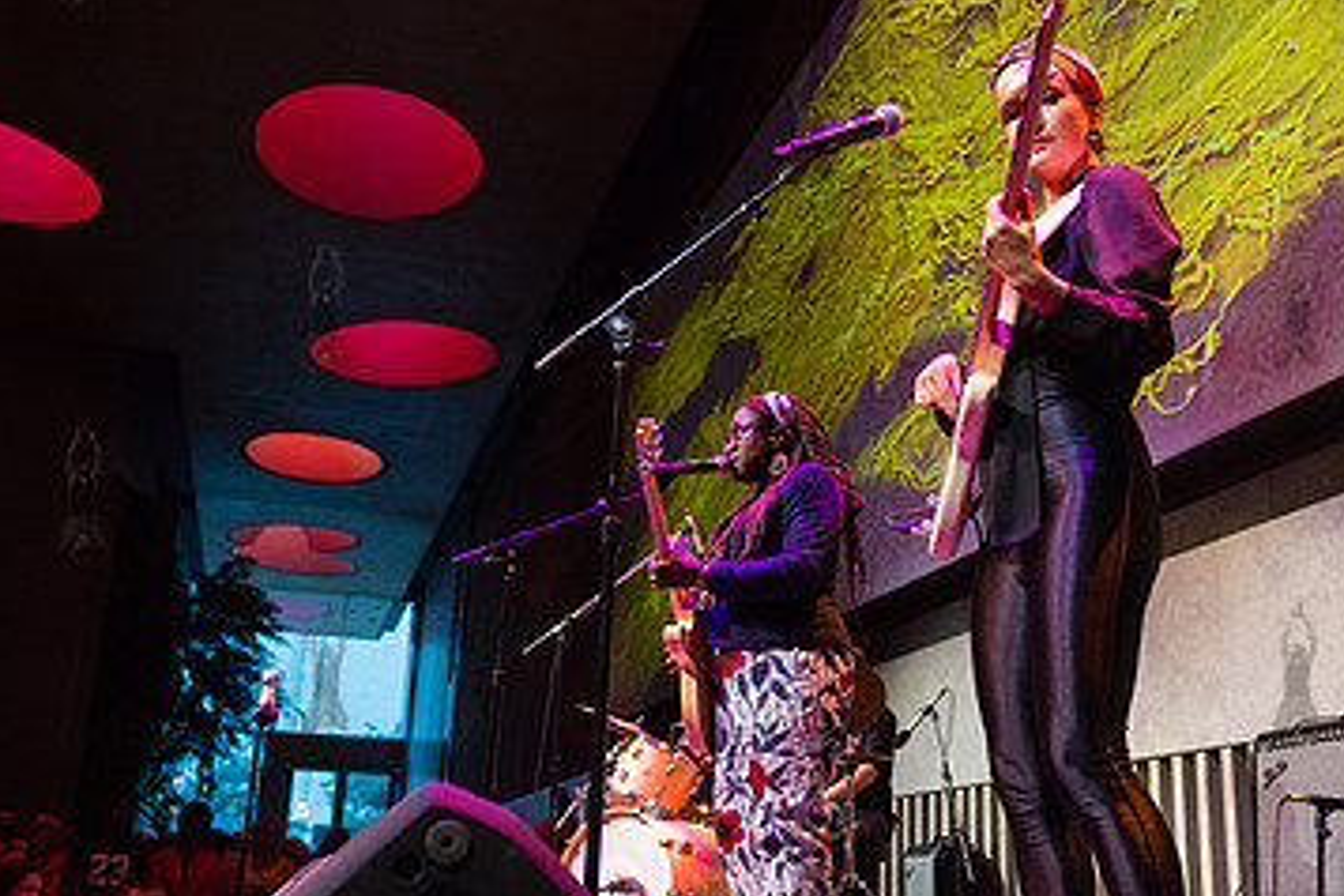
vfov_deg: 34.2
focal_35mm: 39
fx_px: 1456
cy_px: 484
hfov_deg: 49.2
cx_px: 809
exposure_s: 1/400
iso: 3200
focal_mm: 24
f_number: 2.8
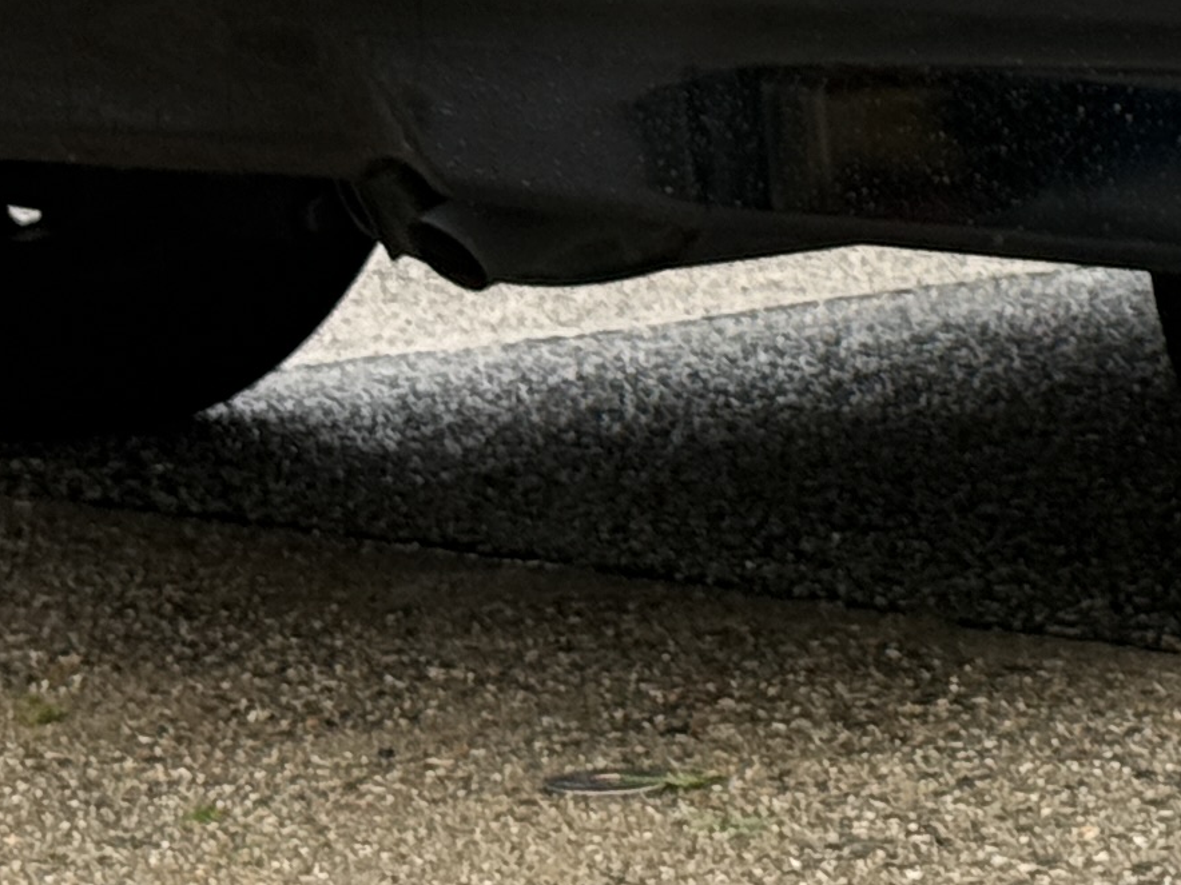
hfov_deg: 8.9
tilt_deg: +2.3
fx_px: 7472
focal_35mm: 219
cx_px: 1419
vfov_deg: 6.6
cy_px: -765
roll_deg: -0.8
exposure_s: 1/439
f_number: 1.78
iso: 64
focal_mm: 6.76
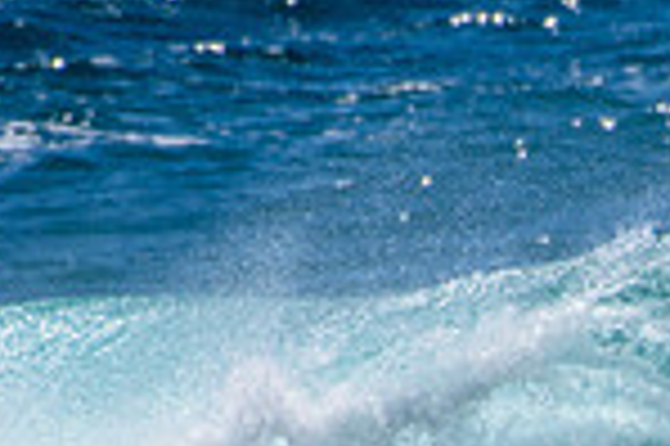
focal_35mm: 2385
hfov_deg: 0.9
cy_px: 715
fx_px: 44338
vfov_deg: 0.6
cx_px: 906
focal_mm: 500
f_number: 5.6
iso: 80
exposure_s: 1/2000
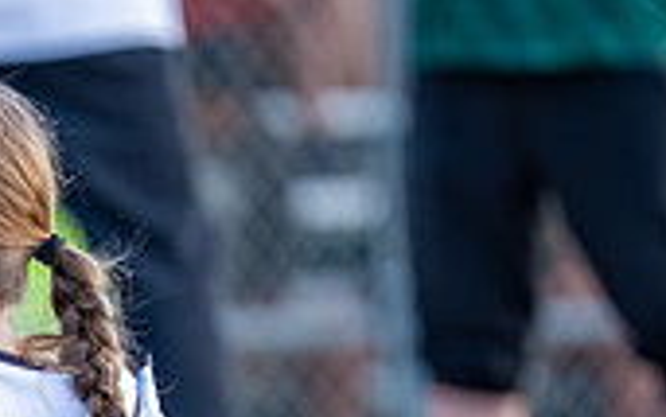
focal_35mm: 971
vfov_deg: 1.4
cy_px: 650
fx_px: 17630
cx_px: -350
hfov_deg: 2.2
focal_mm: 200
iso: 200
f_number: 2.8
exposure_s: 1/320
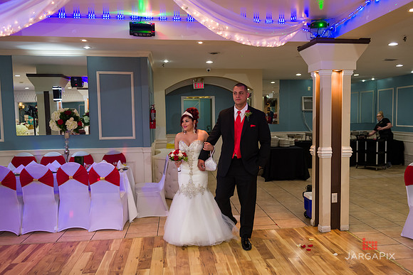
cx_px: 231
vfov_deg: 41.9
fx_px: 360
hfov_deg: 59.6
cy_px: 146
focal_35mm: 31
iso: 800
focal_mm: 28
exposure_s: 1/125
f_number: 3.2
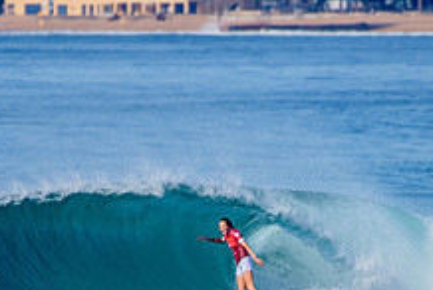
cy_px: 321
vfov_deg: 1.0
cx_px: 232
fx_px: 16006
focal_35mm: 1329
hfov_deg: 1.5
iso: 140
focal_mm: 500
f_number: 5.6
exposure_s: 1/1600
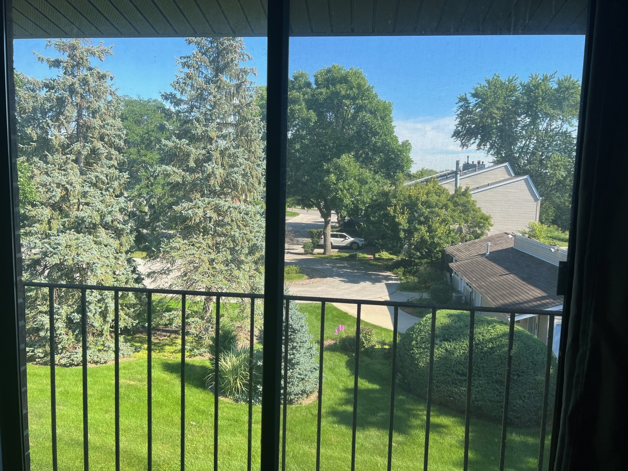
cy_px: 236
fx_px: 472
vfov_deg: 53.1
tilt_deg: -6.7
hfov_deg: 67.3
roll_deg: -1.1
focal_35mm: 26
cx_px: 314
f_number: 1.5
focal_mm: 5.7
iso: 50
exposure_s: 1/957
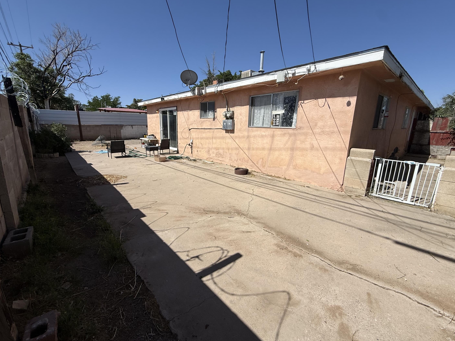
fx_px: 197
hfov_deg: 98.1
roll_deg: -0.8
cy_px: 166
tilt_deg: -10.7
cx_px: 215
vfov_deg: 81.7
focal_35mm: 15
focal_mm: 2.22
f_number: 2.2
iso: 50
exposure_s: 1/4425
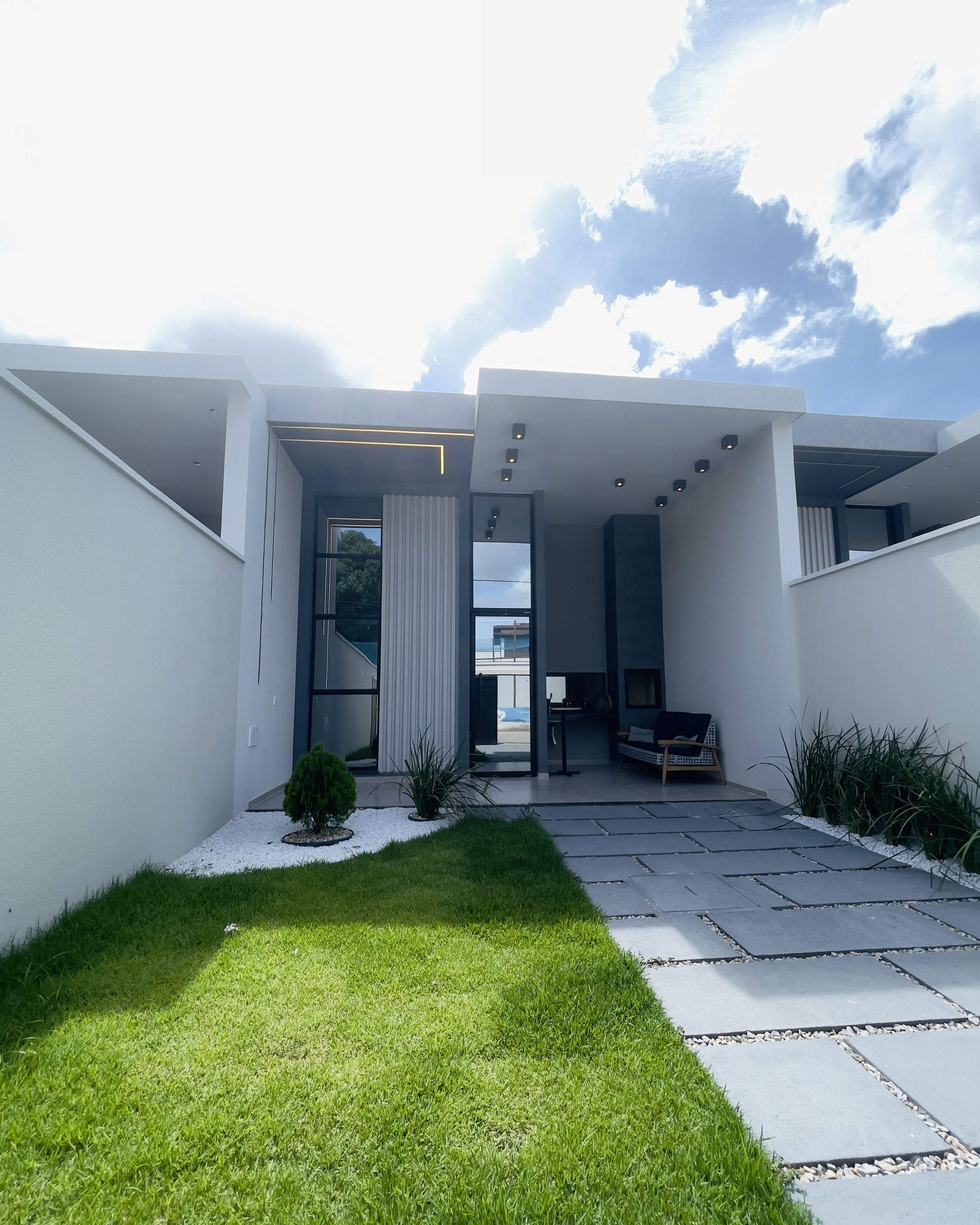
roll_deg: -0.2
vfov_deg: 100.6
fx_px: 507
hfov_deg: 88.0
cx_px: 492
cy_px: 648
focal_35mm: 14
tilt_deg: +6.3
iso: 32
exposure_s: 1/716
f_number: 2.4
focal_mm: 1.54
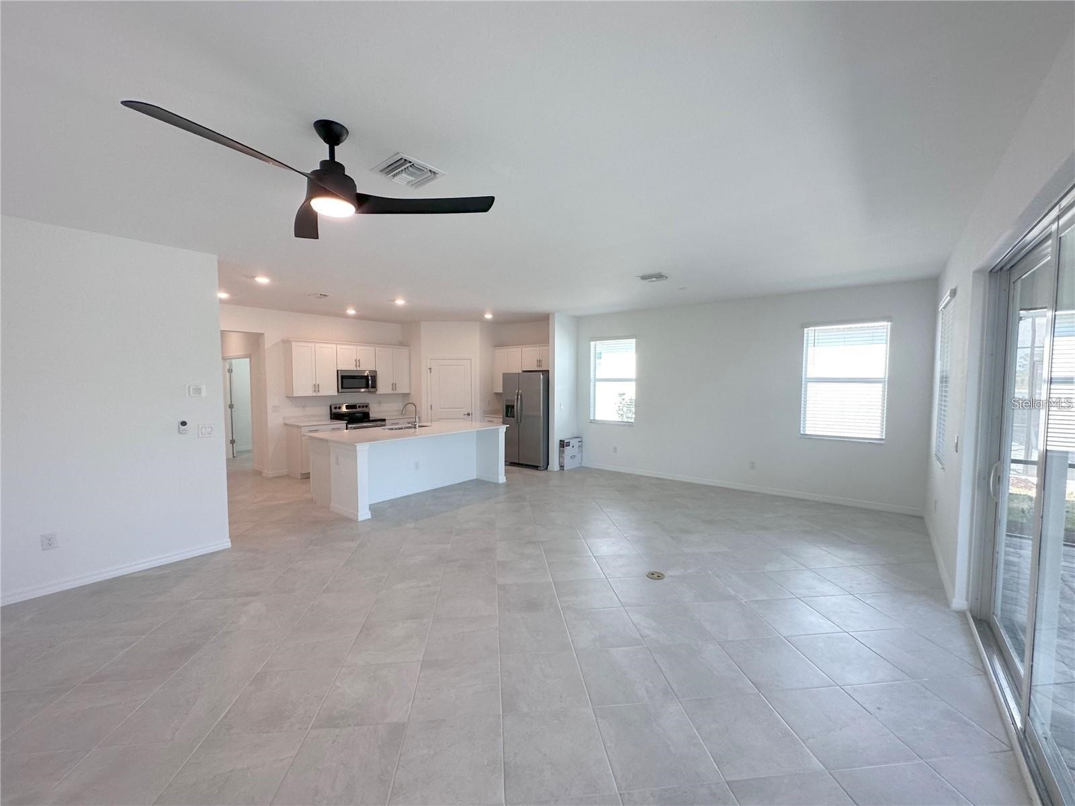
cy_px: 403
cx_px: 538
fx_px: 435
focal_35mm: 14
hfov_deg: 102.1
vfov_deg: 85.7
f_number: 2.2
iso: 100
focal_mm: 2.22
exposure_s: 1/120
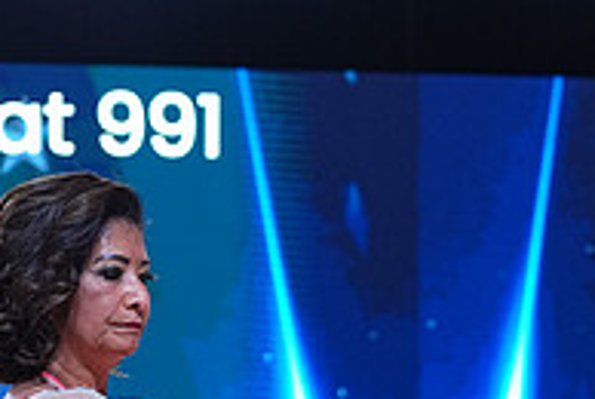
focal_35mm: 209
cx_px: 452
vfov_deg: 6.4
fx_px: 3460
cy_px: 734
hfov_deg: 9.8
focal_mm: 70
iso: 800
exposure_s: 1/320
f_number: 4
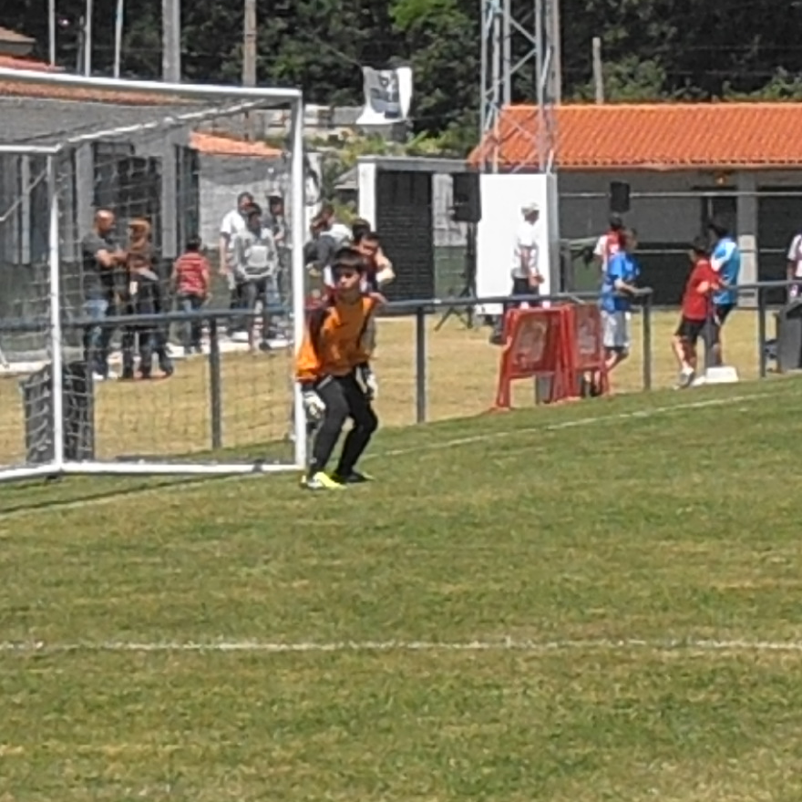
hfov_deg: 6.2
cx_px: 510
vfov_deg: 6.2
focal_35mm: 284
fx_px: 7444
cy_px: 542
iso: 400
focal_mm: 24.39
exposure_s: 1/320
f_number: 15
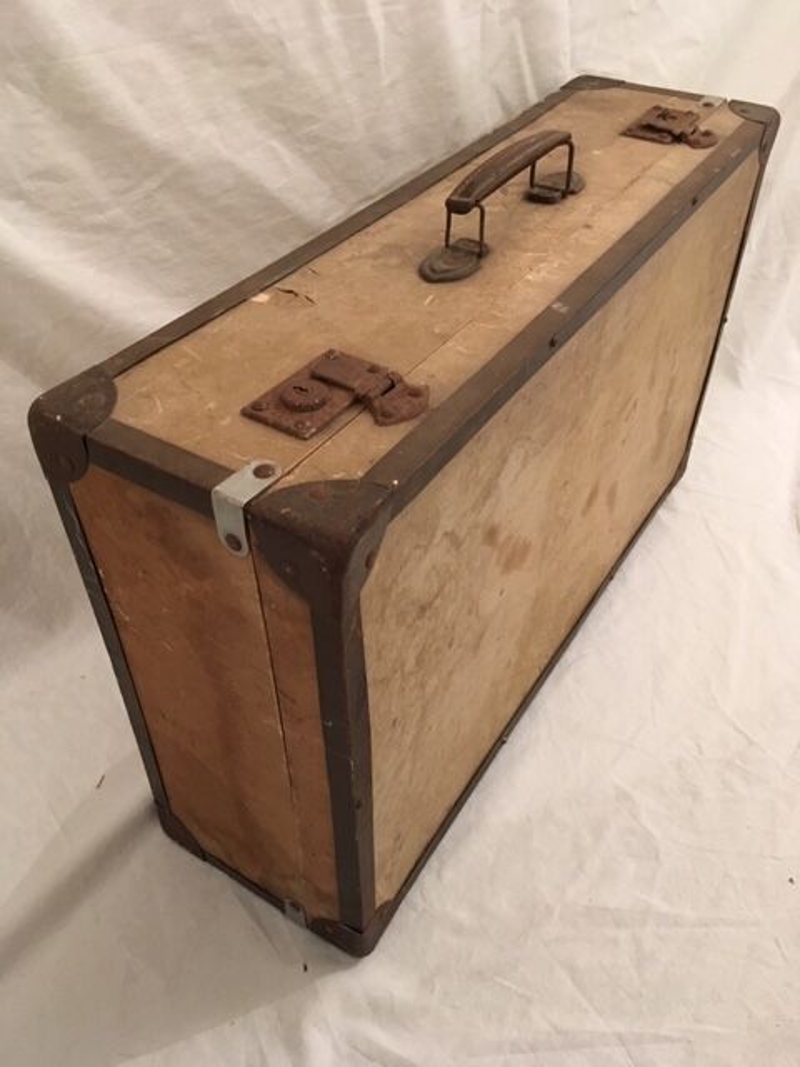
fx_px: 894
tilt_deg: -40.3
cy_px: 534
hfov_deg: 48.2
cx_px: 400
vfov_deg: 61.7
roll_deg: -0.2
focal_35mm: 29
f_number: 2.2
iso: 200
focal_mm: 4.15
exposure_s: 1/20
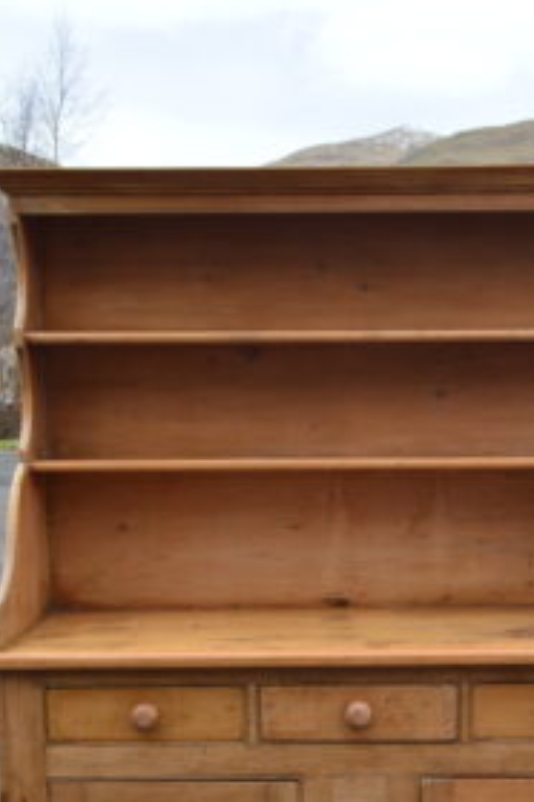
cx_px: 339
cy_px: 608
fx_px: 1402
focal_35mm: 63
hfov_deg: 21.5
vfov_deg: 31.3
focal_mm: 26
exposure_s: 1/160
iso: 400
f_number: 9
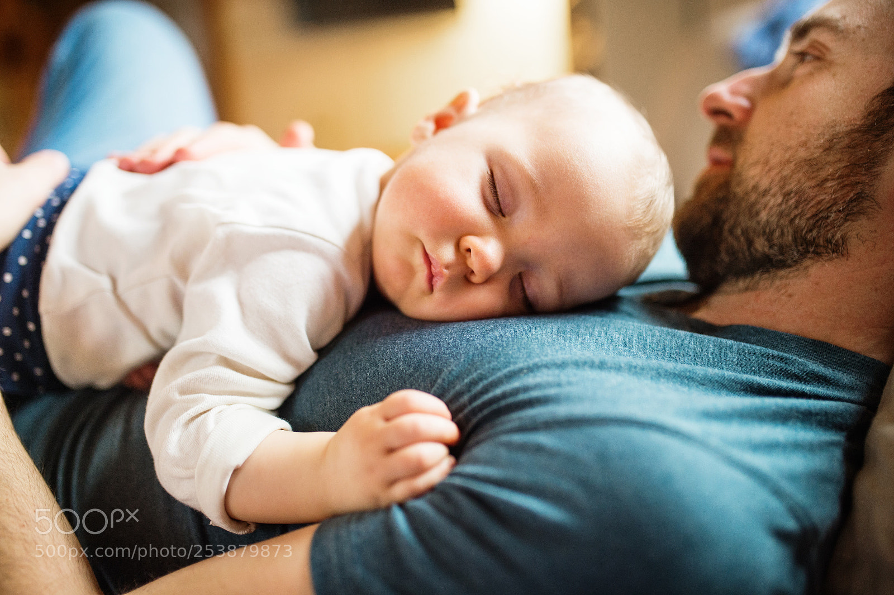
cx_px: 447
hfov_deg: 54.5
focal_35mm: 35
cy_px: 298
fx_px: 869
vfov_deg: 37.8
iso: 1000
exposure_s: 1/200
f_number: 1.8
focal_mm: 35
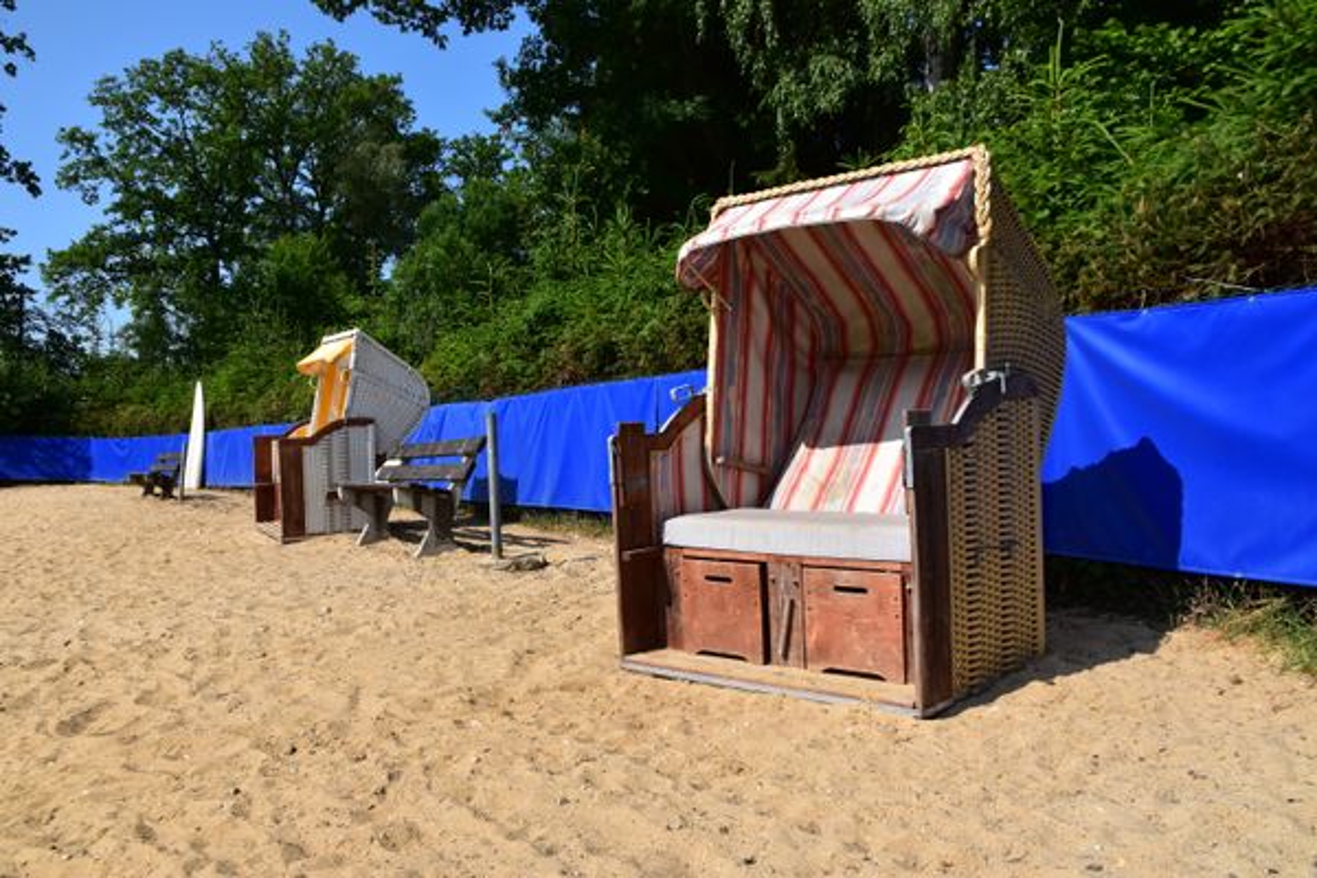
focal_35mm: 30
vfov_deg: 43.6
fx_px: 1097
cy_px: 439
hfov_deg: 61.9
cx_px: 658
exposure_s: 1/500
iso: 280
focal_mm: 20
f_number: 11
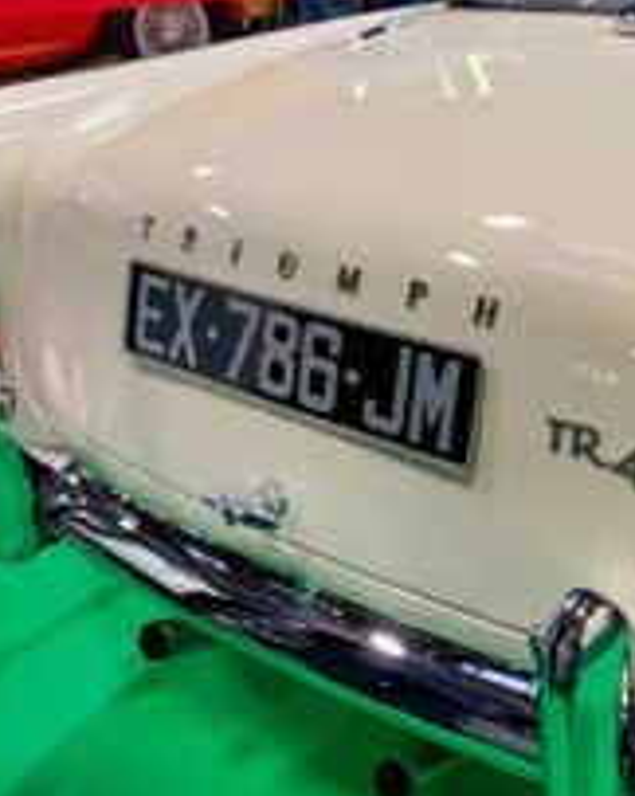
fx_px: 1059
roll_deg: +0.4
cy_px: 302
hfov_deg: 31.4
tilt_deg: -19.9
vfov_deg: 40.9
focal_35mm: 45
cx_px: 604
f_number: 1.8
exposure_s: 1/50
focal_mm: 4.25
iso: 80
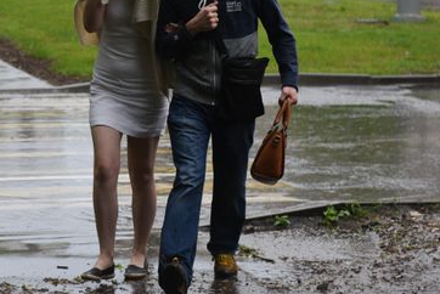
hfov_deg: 15.1
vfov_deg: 10.1
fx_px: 1651
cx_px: 85
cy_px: 43
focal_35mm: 135
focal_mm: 70
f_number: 3.5
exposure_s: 1/2000
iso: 1250
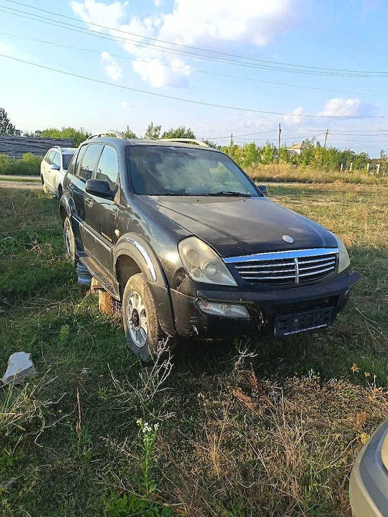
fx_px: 359
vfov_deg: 71.6
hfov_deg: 56.8
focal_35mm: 24
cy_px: 258
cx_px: 194
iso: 228
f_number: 1.75
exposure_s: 1/625
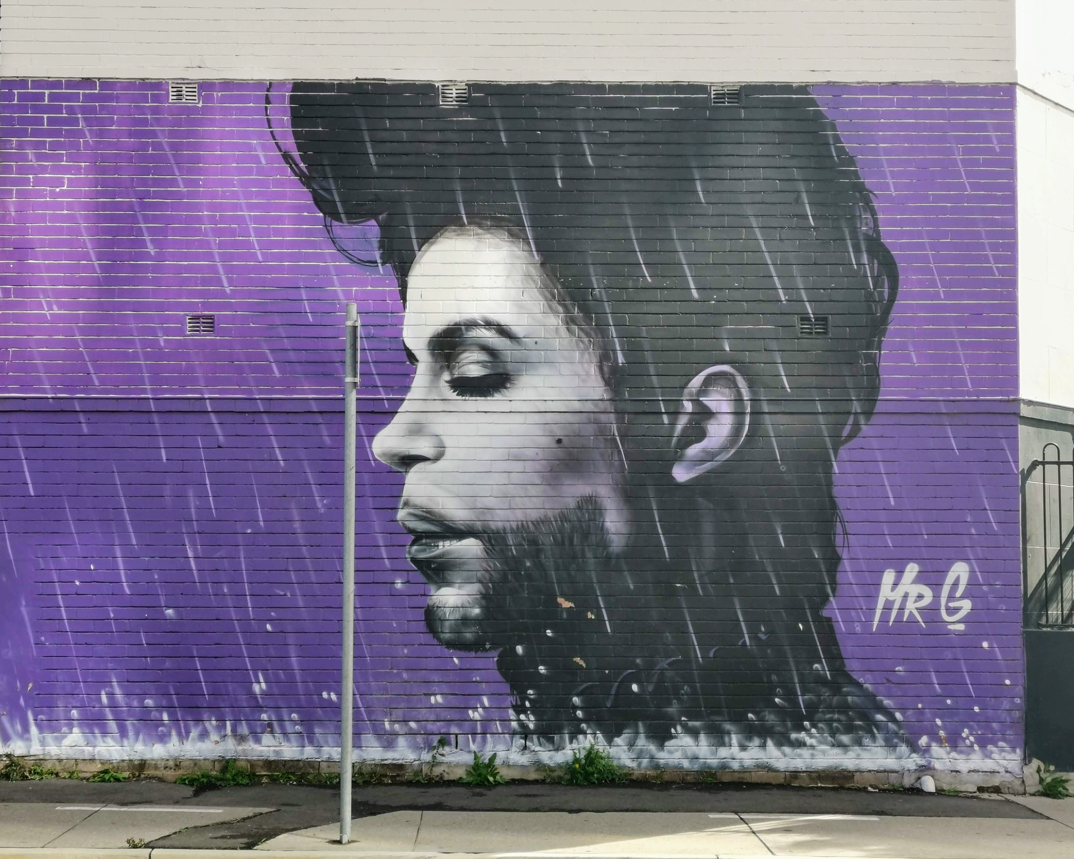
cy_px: 434
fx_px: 1907
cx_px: 503
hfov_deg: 31.4
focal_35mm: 60
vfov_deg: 25.4
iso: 50
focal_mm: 5.58
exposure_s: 1/1133
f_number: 1.8
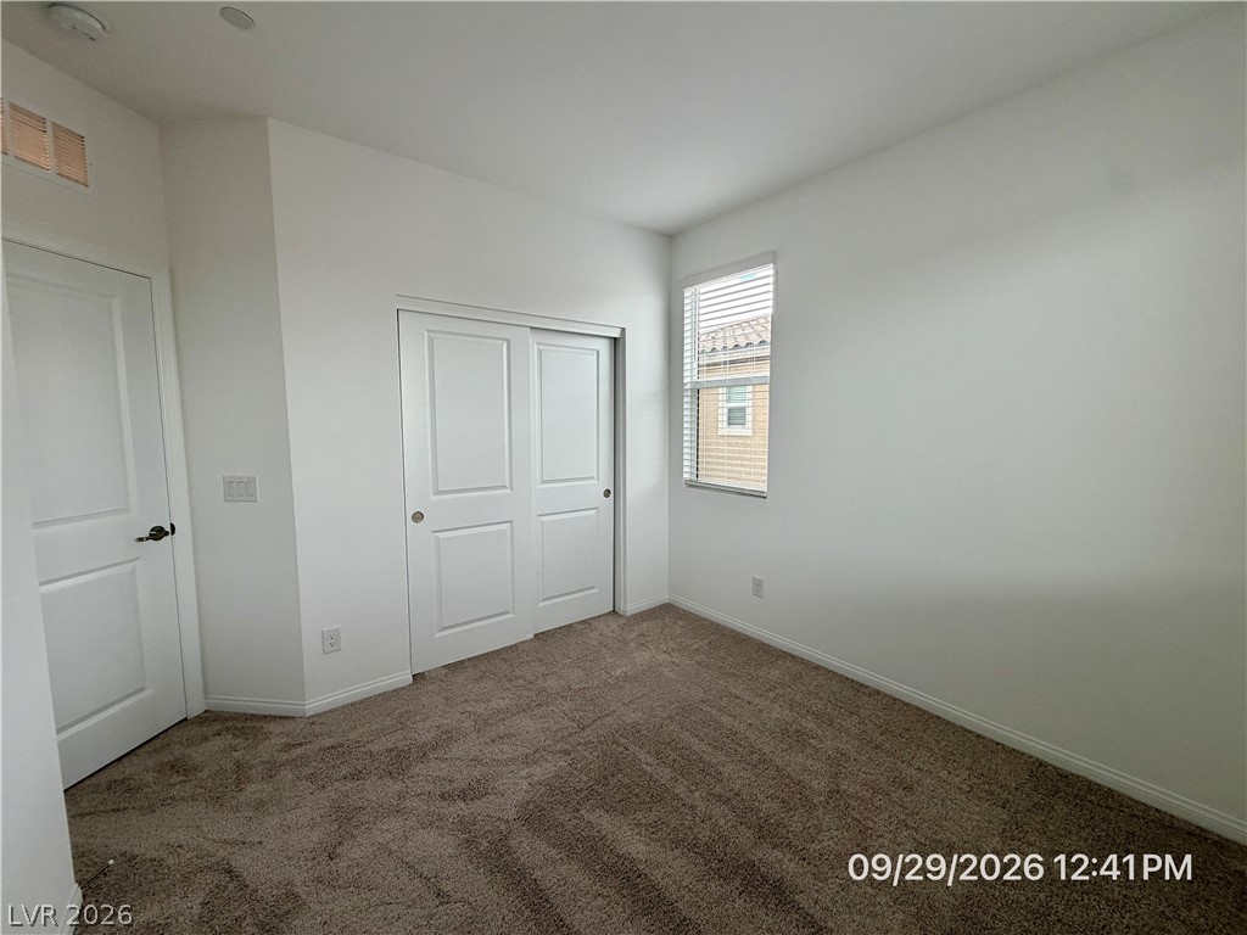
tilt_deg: -4.3
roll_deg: +1.1
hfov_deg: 102.1
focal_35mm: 14
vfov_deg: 85.7
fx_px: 504
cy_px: 468
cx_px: 624
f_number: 2.2
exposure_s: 1/120
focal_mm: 2.22
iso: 160
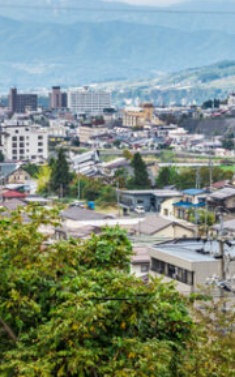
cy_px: 117
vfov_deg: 11.6
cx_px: 175
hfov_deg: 7.3
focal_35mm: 180
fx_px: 1849
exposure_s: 1/100
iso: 100
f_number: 8
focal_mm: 85
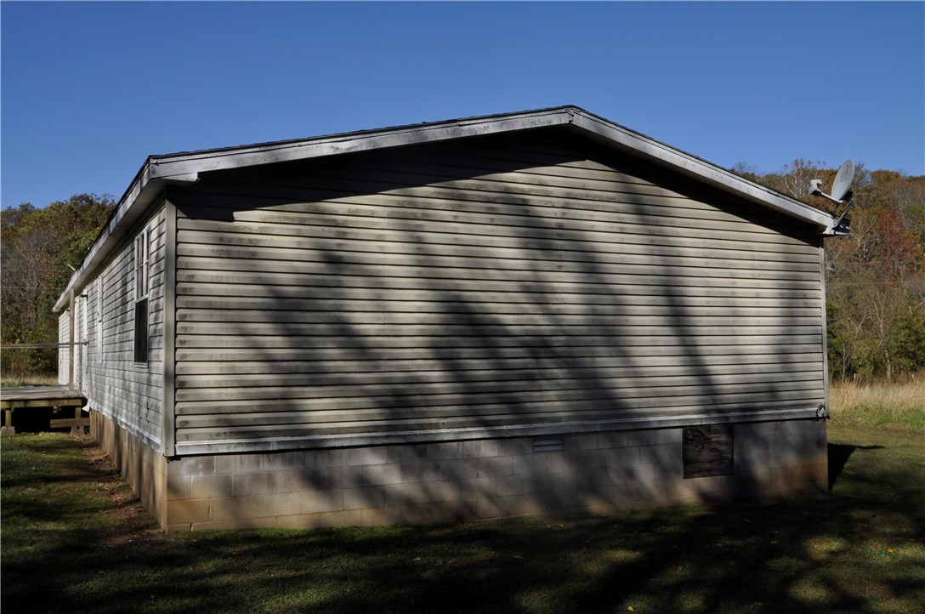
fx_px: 924
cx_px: 462
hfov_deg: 53.2
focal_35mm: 36
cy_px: 307
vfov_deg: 36.8
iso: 200
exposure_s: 1/200
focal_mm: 24
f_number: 13
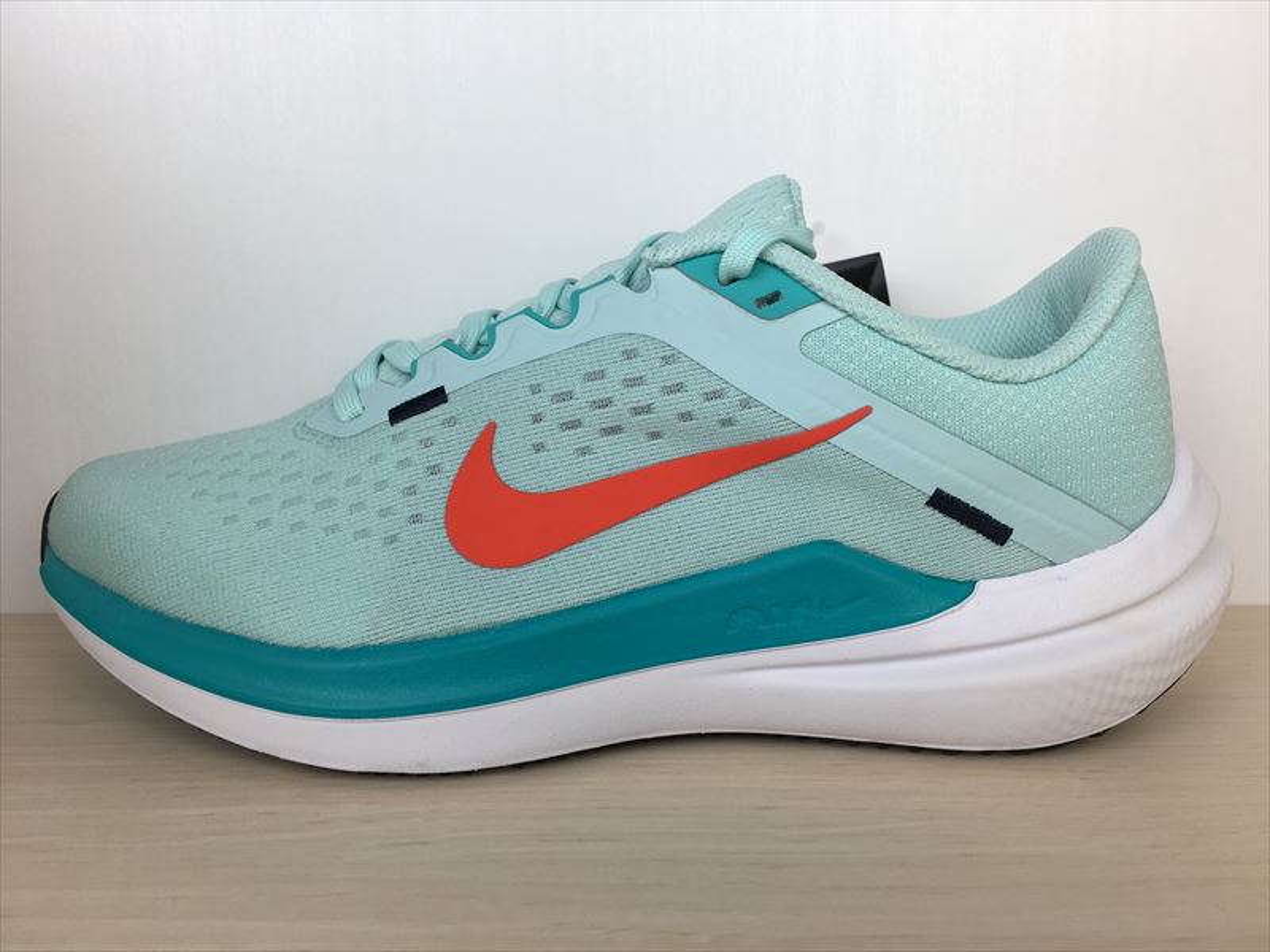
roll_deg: +0.7
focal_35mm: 29
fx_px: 1064
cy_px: 476
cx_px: 635
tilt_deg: -10.2
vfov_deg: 48.2
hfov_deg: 61.7
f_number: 2.2
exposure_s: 1/126
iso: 25
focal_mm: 4.15
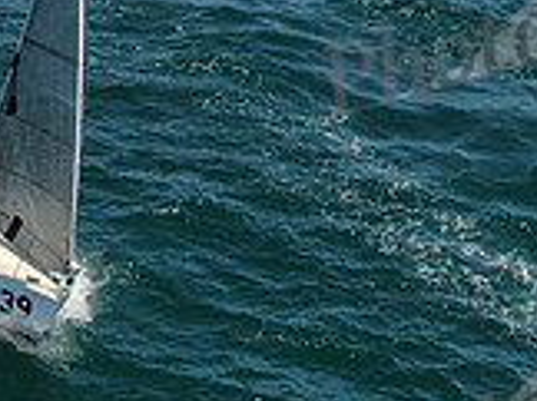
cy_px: -121
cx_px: 133
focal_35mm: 154
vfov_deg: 9.4
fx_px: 2385
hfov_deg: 12.8
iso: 100
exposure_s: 1/1000
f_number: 3.6
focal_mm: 7.39
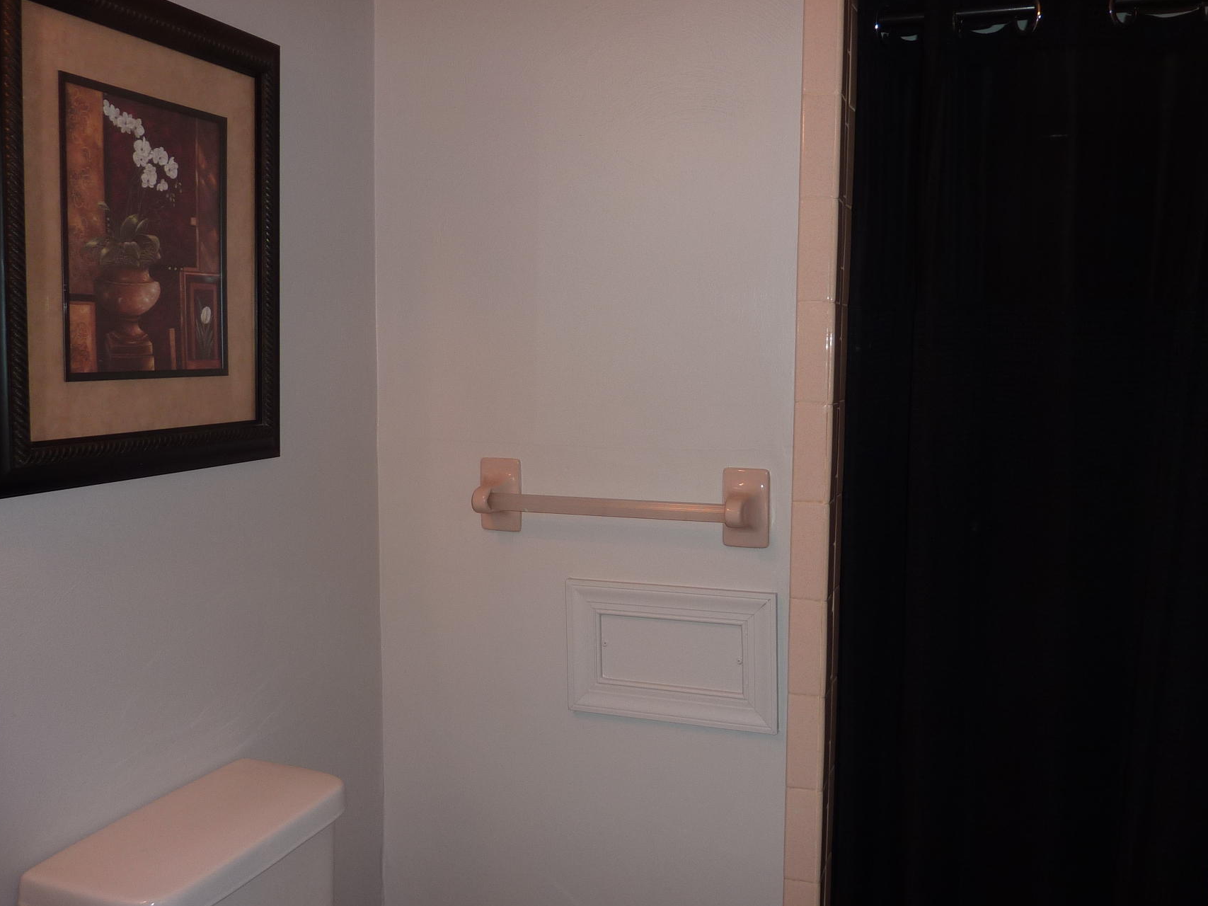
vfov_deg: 46.8
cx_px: 635
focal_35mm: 30
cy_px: 446
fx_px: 1047
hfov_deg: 59.9
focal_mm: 4.1
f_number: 3.3
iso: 100
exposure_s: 1/30
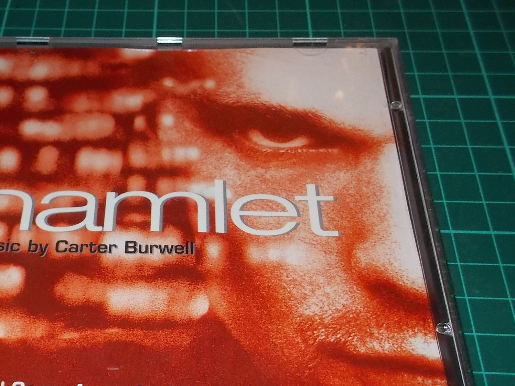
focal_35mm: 44
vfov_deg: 32.3
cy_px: 287
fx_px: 655
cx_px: 141
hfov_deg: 41.9
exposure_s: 1/30
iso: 200
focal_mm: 4.1
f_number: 3.3
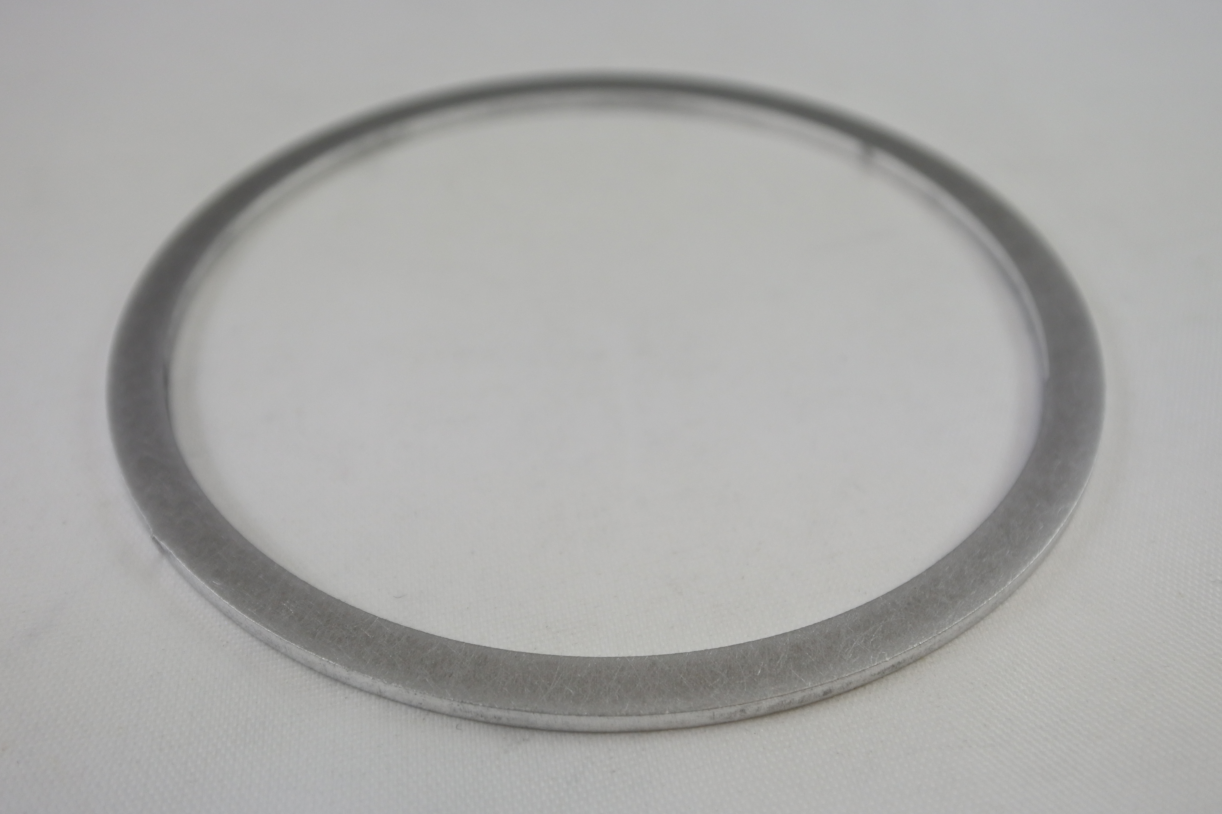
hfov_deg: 51.9
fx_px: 1256
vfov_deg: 35.9
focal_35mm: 37
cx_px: 594
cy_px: 392
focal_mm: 12.3
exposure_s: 1/250
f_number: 3.8
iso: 360
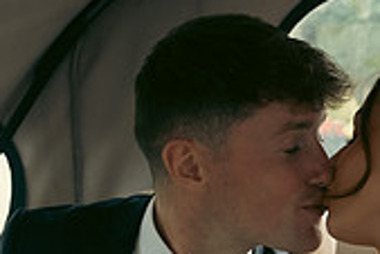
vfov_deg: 11.8
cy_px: 408
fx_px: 1162
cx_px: 198
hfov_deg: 18.6
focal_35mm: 110
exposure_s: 1/500
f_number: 3.5
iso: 1250
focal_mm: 32
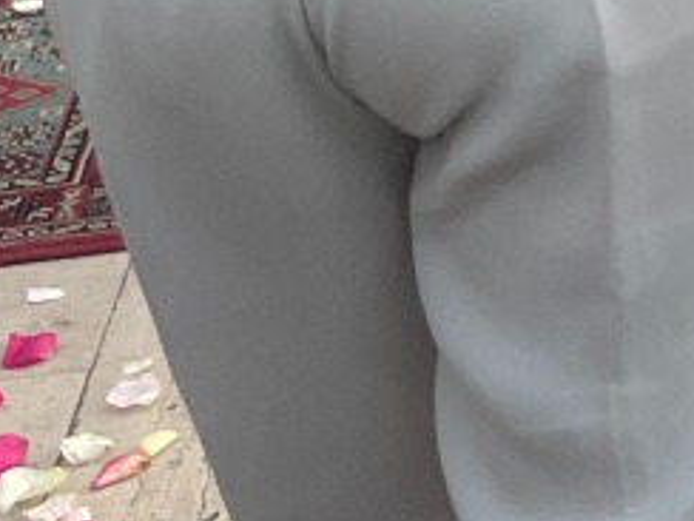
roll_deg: +2.5
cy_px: -655
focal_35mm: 128
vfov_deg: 10.3
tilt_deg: -9.7
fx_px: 2566
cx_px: 1379
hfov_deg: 13.3
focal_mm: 4.2
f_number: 1.6
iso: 125
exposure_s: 1/121
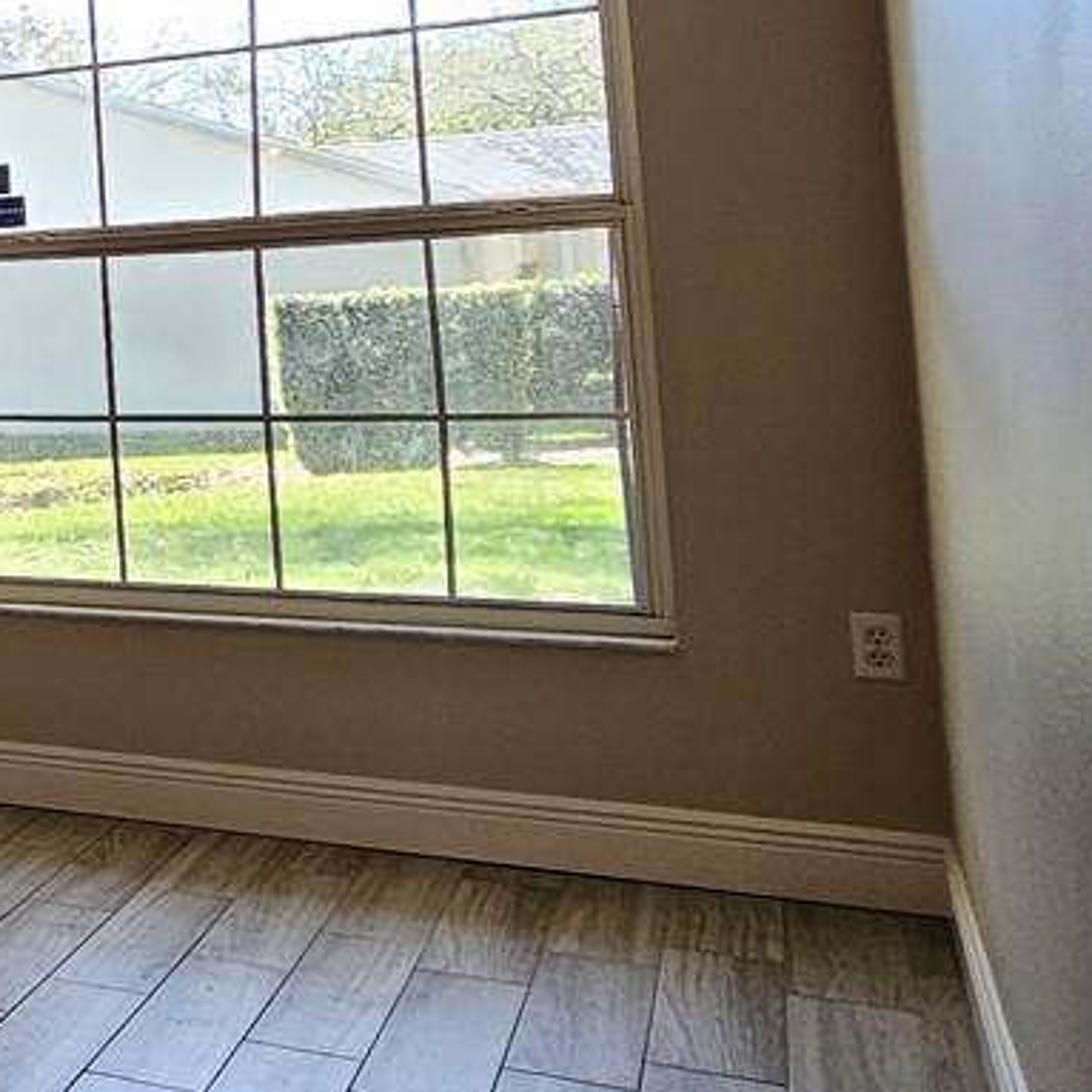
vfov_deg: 34.6
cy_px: 268
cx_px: -744
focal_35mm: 48
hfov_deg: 23.5
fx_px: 1713
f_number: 2.2
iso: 80
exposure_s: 1/60
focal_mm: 2.2
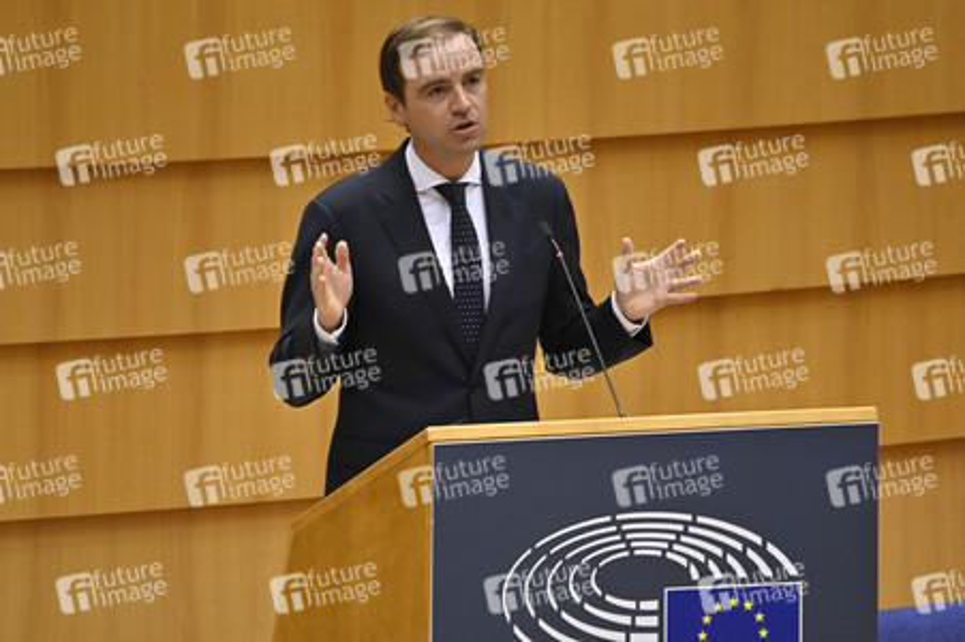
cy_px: 321
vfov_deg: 2.3
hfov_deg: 3.4
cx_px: 482
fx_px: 16071
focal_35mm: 600
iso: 4000
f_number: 6.3
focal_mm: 600
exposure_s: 1/500
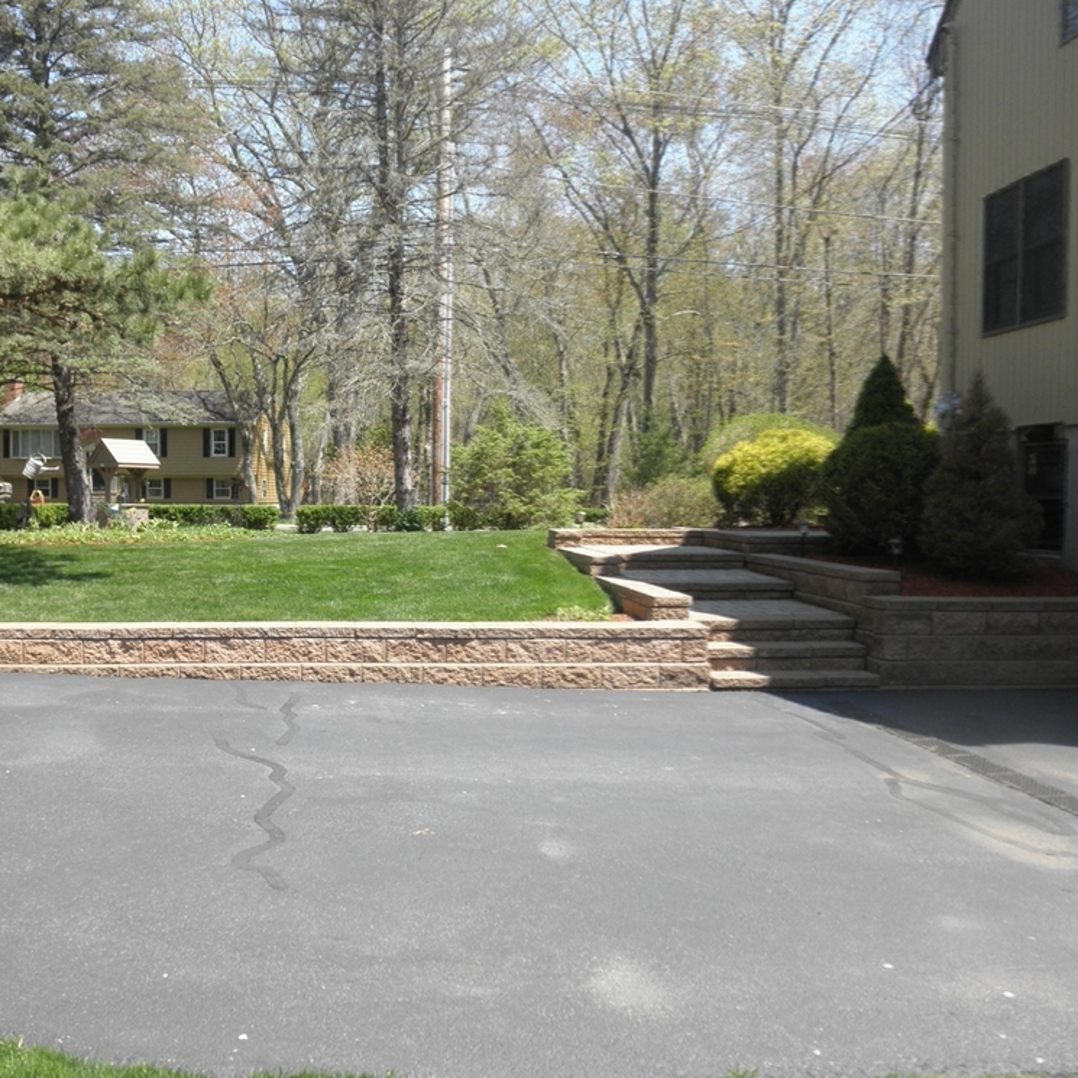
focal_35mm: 34
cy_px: 543
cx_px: 411
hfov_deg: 48.0
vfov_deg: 48.5
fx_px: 1198
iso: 64
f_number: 3
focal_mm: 5
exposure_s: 1/400
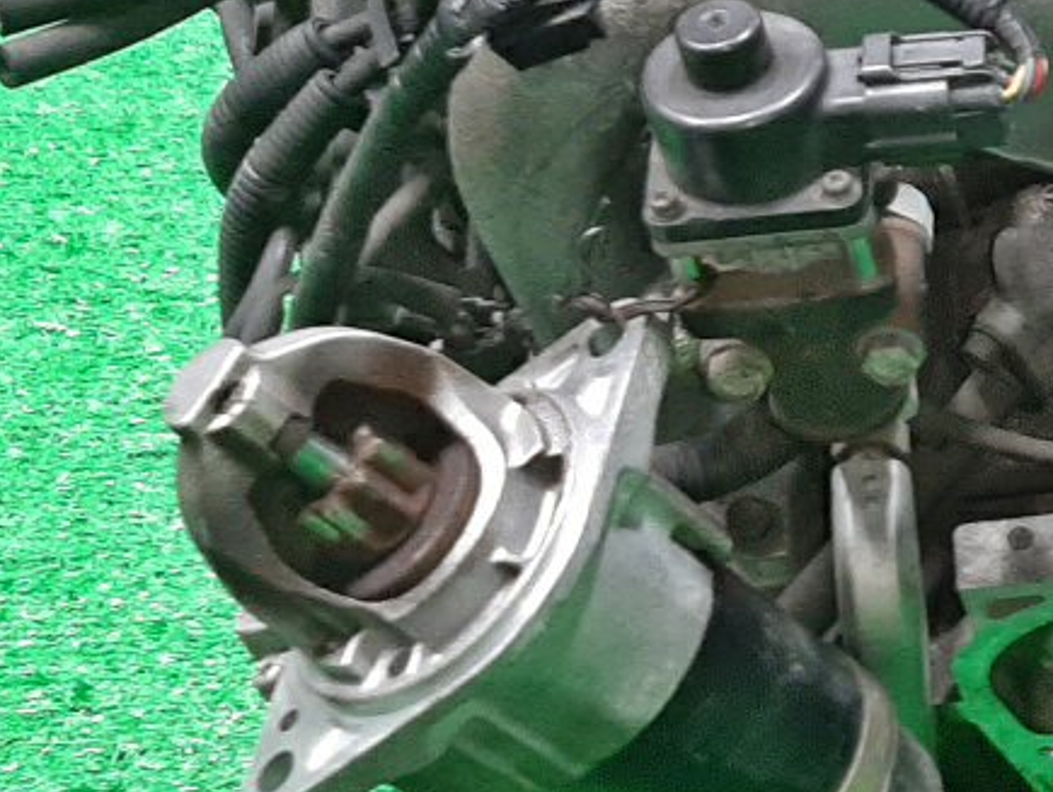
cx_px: 1462
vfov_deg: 16.9
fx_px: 2618
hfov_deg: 20.3
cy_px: 753
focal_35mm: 86
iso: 167
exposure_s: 1/33
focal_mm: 3.93
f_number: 1.7
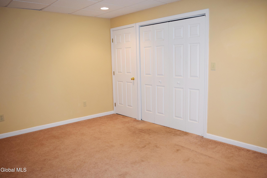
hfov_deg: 67.4
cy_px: 89
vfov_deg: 47.9
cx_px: 134
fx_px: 200
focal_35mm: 27
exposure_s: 1/80
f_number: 4.5
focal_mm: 18
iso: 800
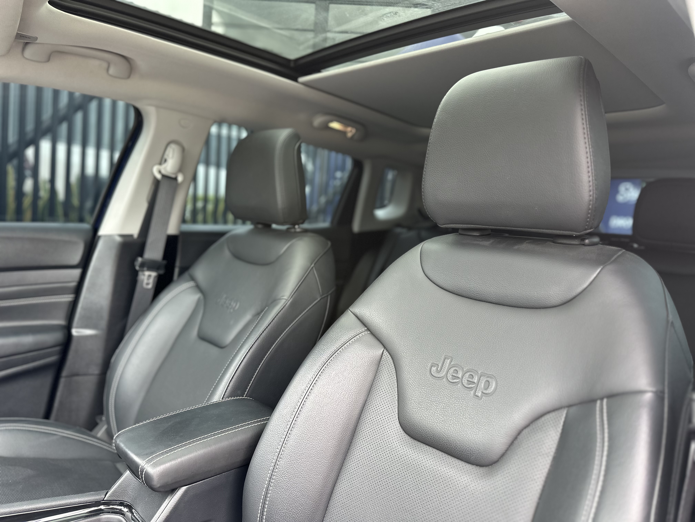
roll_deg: -5.1
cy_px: 261
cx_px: 348
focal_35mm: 24
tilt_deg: -3.2
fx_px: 482
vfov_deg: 56.8
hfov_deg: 71.6
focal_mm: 6.86
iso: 100
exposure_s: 1/121
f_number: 1.78
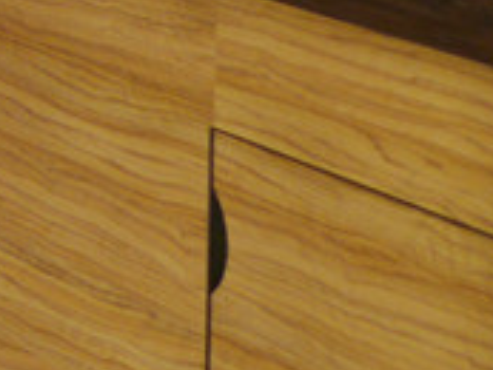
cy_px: -424
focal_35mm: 173
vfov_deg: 8.1
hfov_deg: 10.5
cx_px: -484
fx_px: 2466
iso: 640
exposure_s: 1/60
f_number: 1.7
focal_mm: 15
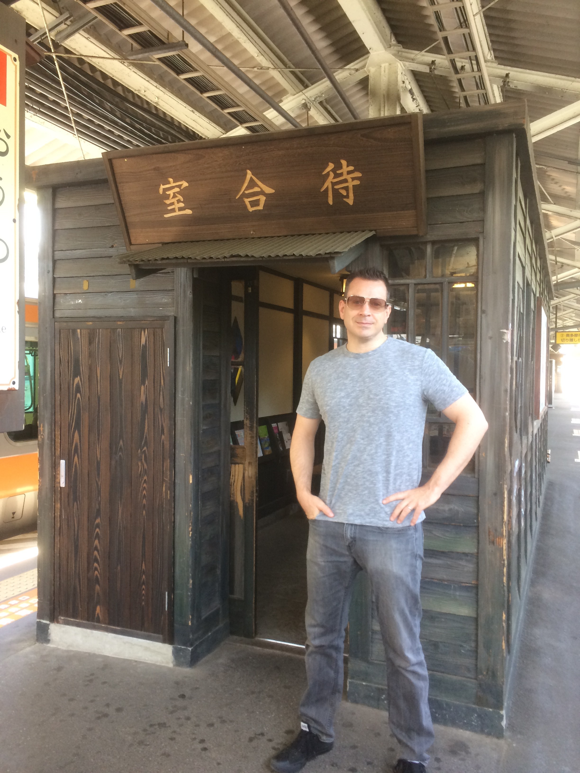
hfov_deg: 48.2
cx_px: 290
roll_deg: +1.7
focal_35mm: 29
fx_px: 648
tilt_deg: -1.9
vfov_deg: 61.7
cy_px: 386
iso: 32
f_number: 2.2
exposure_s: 1/30
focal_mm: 4.15
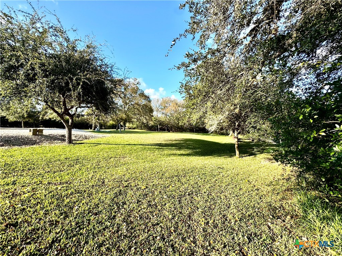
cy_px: 128
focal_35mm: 14
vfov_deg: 85.7
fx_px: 138
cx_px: 171
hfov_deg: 102.1
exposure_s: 1/652
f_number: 2.2
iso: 40
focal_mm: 2.22
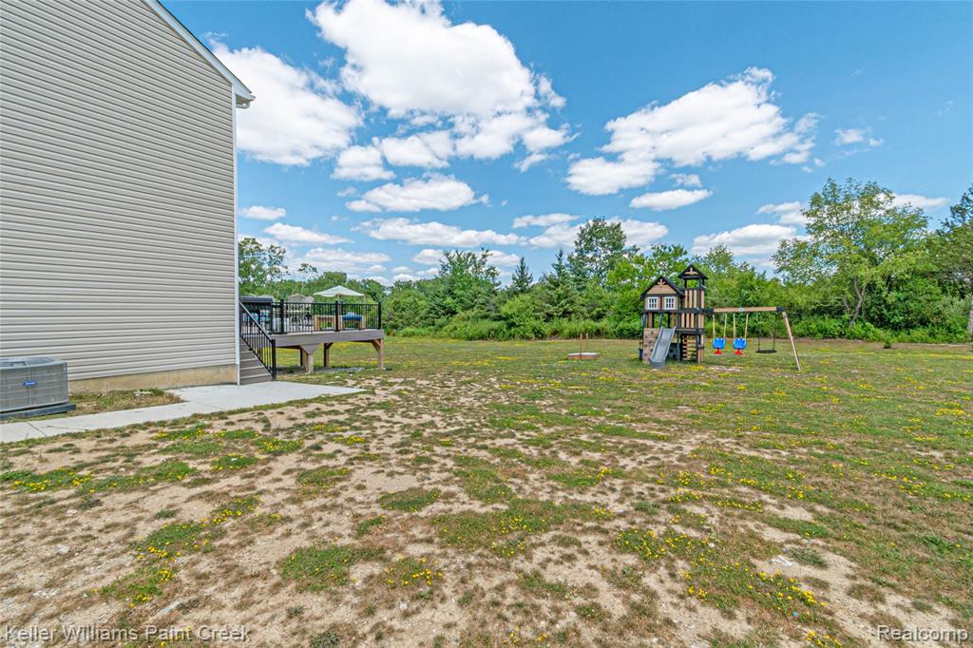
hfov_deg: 100.4
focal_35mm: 15
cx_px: 486
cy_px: 324
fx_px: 405
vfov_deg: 77.3
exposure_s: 1/160
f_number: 20
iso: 400
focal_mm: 10
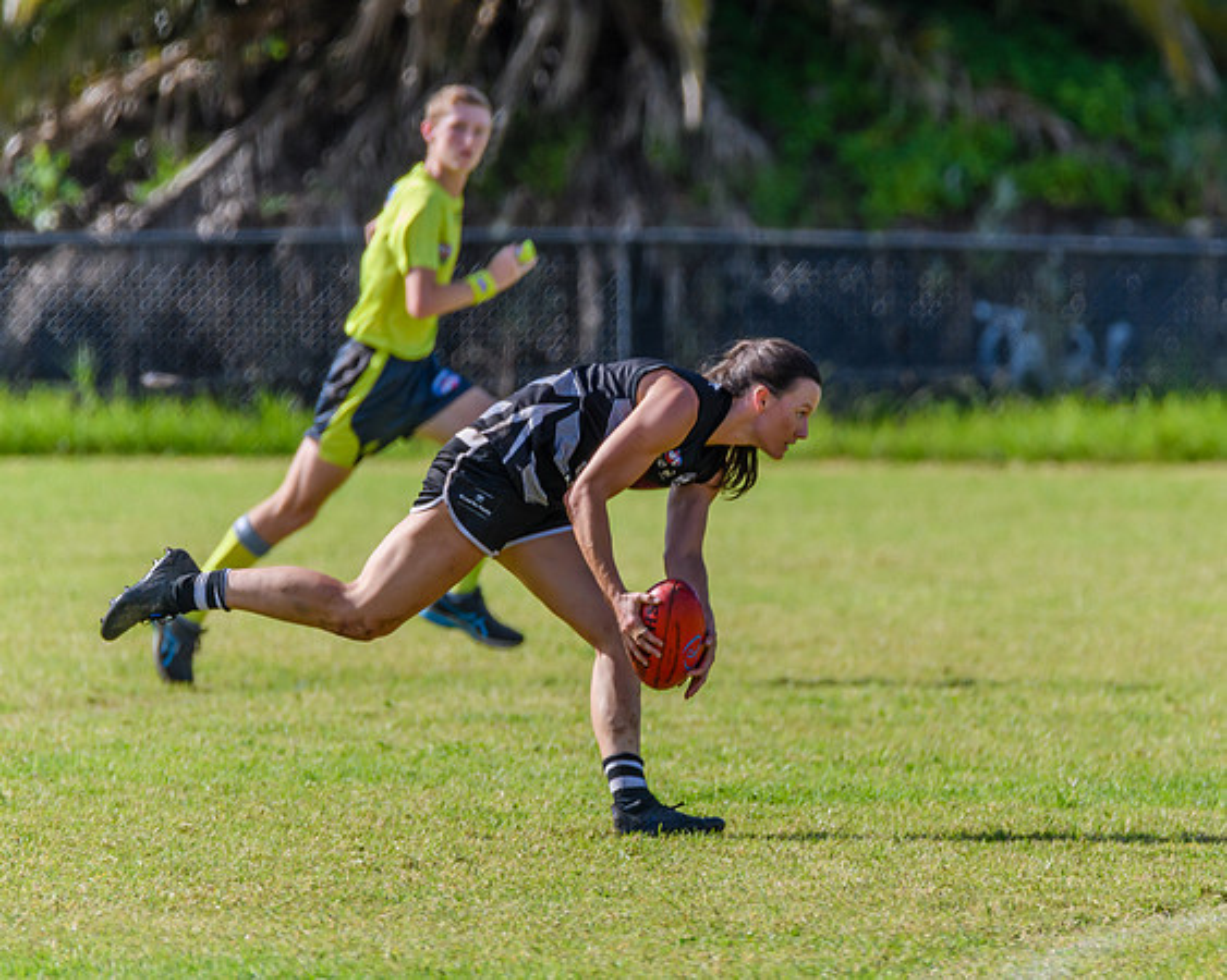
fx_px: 30476
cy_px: 424
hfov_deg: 2.3
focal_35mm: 840
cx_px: 706
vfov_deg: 1.8
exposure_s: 1/2000
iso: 800
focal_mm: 600
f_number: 6.3
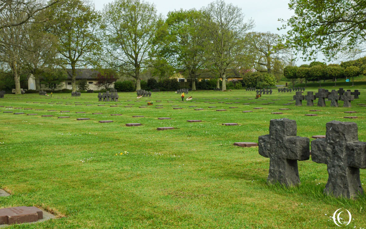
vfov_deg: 22.0
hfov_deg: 34.5
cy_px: 113
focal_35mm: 59
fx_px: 588
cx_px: 180
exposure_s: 1/160
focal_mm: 38
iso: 200
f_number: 9
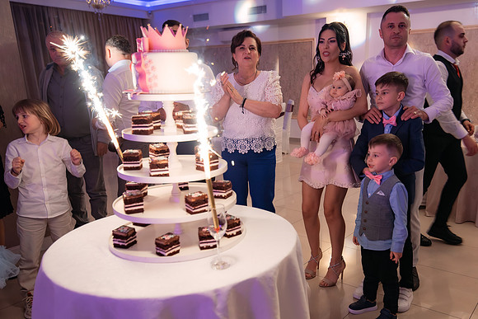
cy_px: 201
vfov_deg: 41.5
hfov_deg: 59.2
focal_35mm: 31
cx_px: 282
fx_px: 417
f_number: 2.8
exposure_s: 1/200
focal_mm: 25
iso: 1600
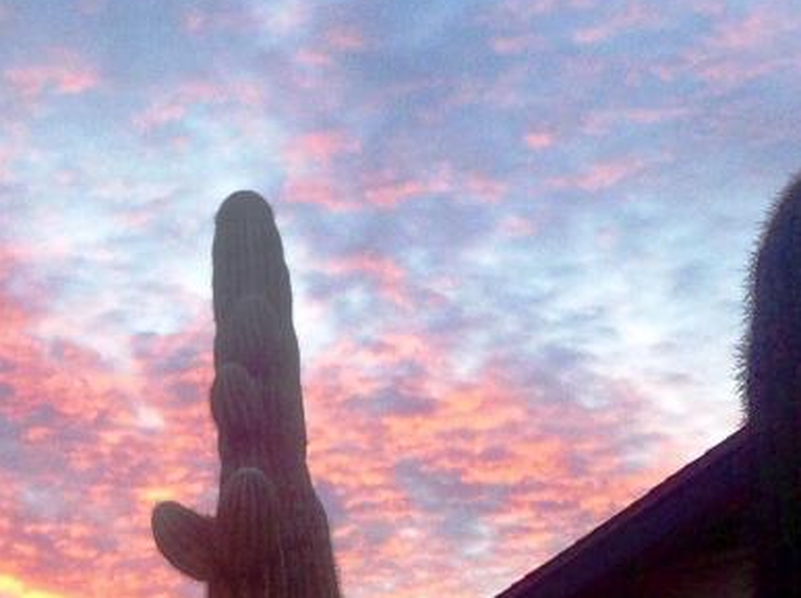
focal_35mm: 93
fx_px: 2149
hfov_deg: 19.5
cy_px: 468
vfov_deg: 15.8
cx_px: -230
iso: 100
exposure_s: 1/120
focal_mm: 4.28
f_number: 2.4
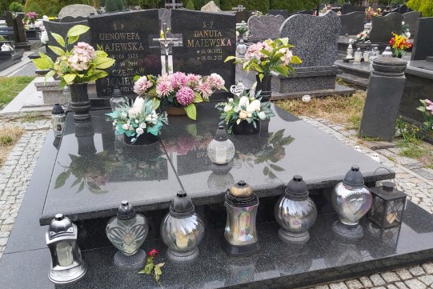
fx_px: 385
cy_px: 160
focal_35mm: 32
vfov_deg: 41.1
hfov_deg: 58.7
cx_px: 206
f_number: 1.7
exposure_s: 1/592
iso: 64
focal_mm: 3.92
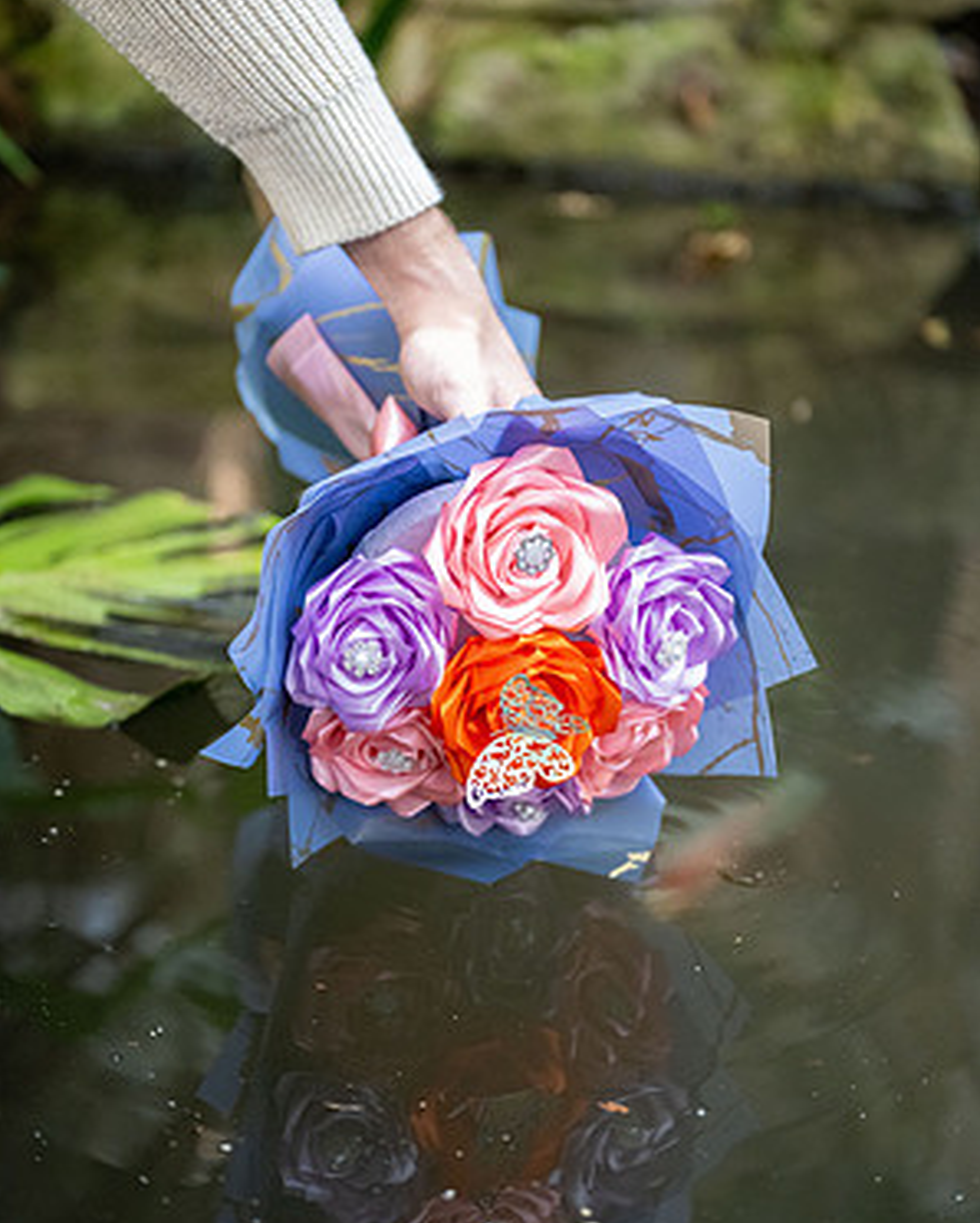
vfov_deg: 31.9
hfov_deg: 25.8
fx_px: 2137
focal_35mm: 59
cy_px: 615
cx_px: 490
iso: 3200
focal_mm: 52
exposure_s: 1/200
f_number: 2.8
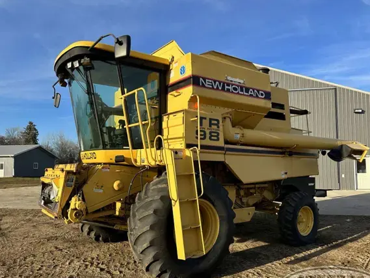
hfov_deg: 65.3
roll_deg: +0.3
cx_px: 187
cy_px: 154
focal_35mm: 27
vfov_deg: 51.3
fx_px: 289
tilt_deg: +4.5
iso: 80
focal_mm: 6.86
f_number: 1.78
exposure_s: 1/2469
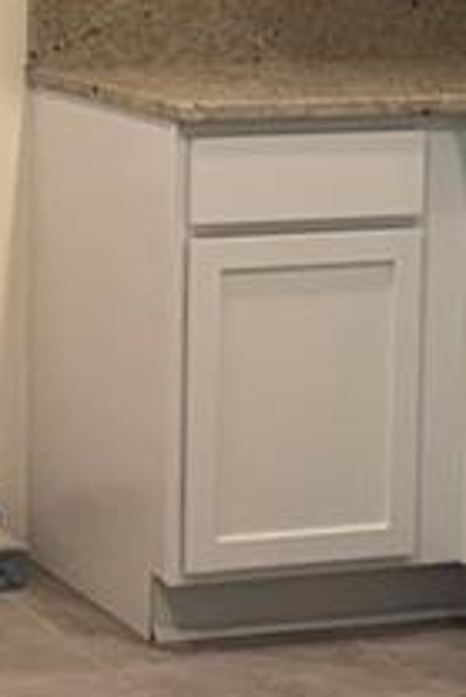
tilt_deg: -6.2
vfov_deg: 14.1
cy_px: 104
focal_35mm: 144
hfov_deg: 9.3
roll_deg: -0.5
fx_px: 2791
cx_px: -198
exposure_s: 1/120
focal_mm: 6.76
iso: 125
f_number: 1.78
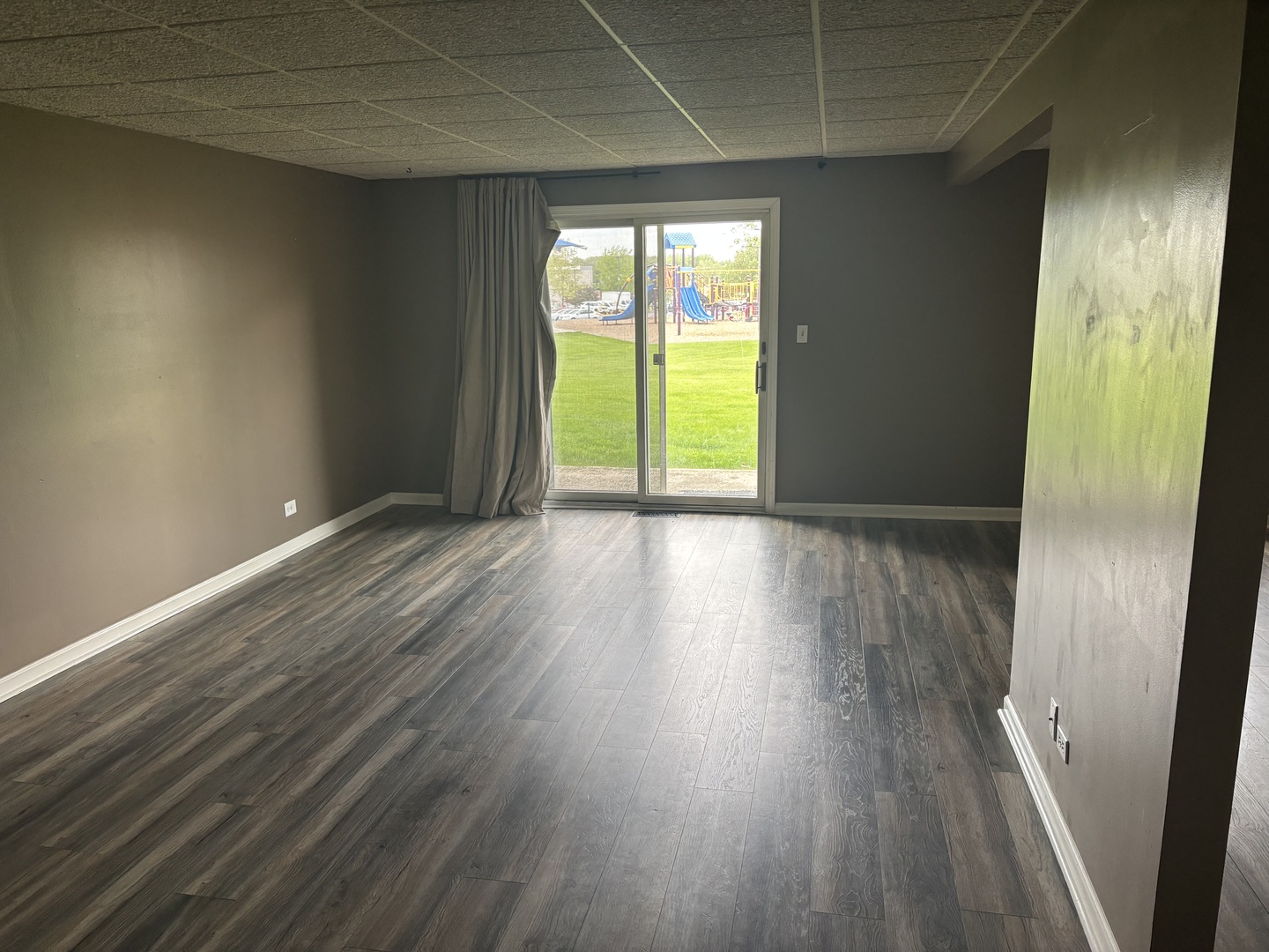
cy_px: 476
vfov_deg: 53.1
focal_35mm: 26
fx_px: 953
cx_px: 634
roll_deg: +0.7
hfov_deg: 67.3
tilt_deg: -10.7
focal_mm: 5.96
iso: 125
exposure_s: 1/121
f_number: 1.6
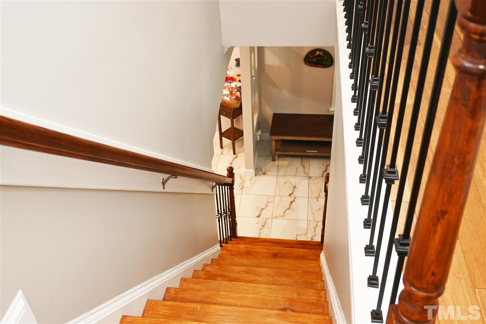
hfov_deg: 55.1
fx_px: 466
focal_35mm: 34
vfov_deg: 38.4
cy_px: 162
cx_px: 243
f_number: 4.2
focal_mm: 23
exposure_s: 1/60
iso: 500
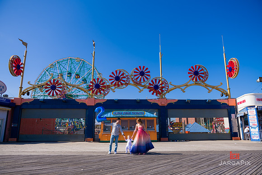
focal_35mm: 26
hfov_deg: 69.4
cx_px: 131
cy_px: 88
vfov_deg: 49.6
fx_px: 189
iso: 200
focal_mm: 26
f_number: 5
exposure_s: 1/1600
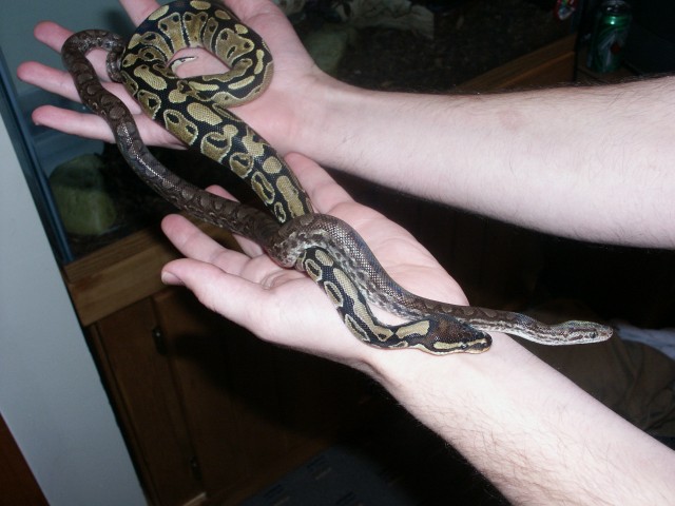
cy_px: 253
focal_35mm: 41
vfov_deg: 35.1
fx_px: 799
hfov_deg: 45.8
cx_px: 338
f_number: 4.5
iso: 200
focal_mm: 10.67
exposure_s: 1/45
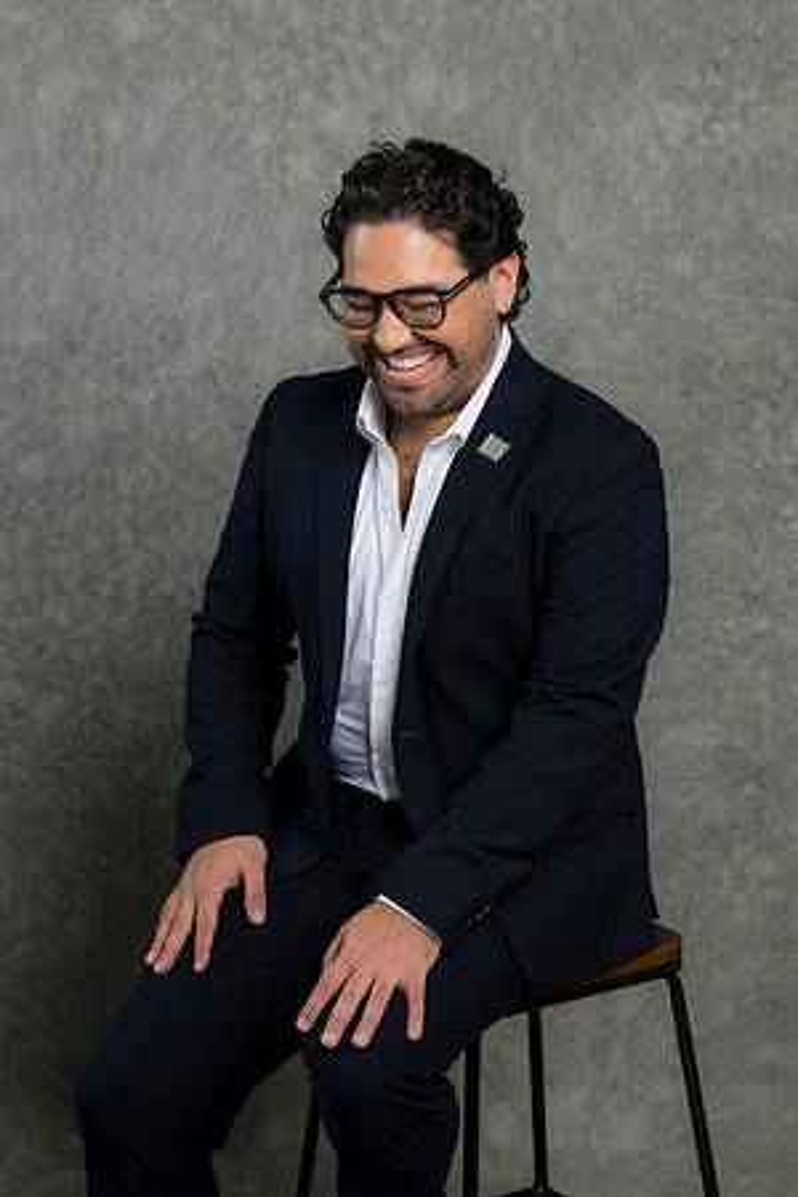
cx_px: 399
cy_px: 598
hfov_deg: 16.1
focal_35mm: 85
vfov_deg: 23.9
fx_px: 2826
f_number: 5
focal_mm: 85
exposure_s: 1/200
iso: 125
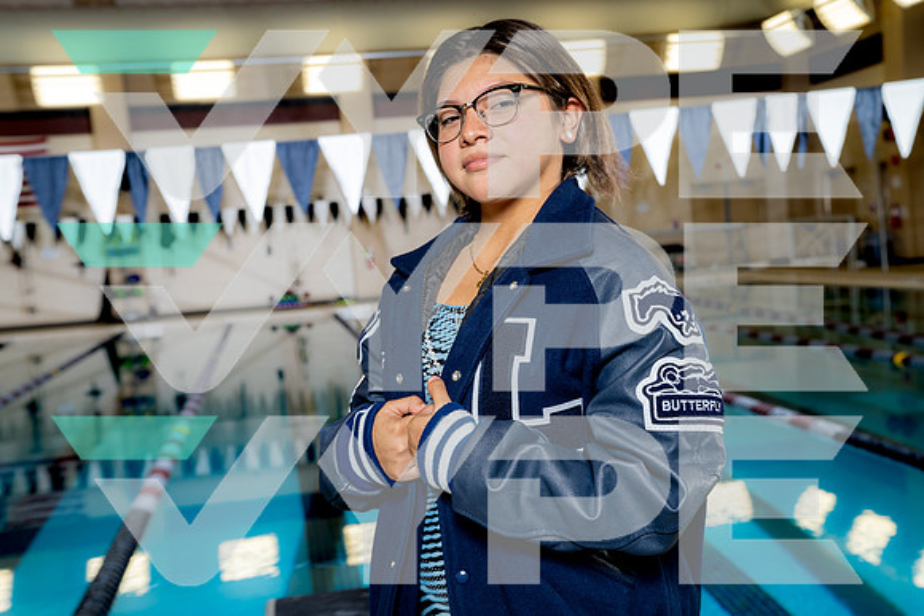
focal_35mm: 48
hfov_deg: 41.1
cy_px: 308
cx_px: 462
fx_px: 1232
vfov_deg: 28.1
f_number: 5.6
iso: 320
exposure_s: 1/250
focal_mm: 48
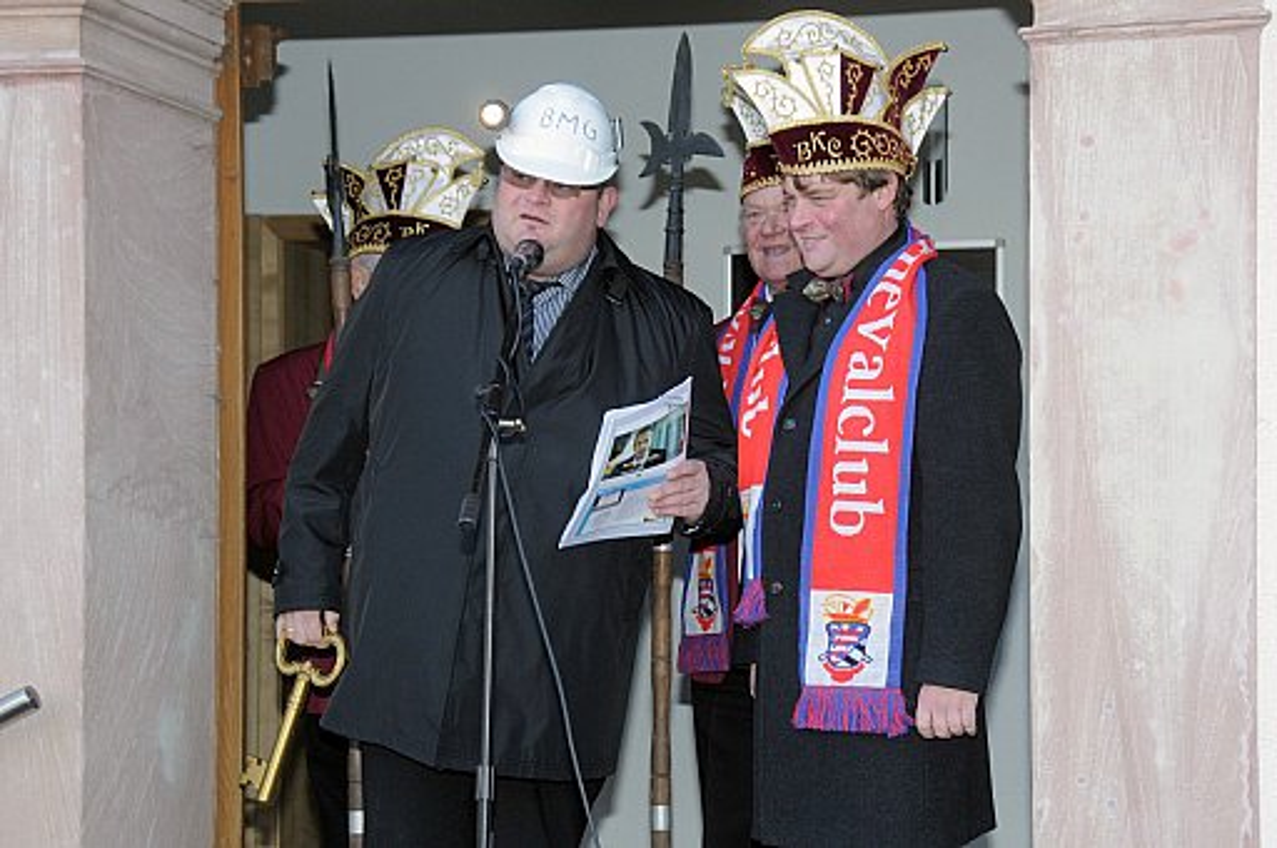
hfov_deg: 28.1
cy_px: 424
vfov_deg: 18.9
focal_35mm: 72
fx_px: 2551
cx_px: 638
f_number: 7.1
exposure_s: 1/200
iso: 640
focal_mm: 48
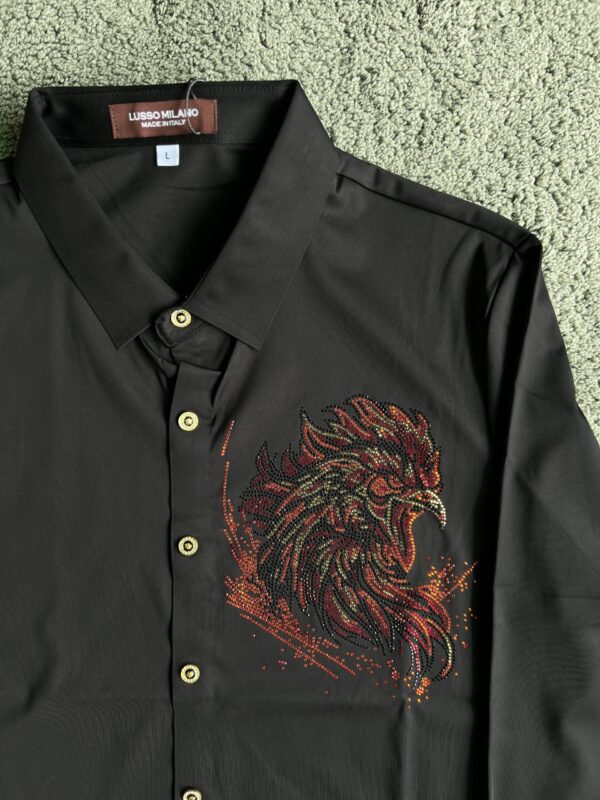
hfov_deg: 53.1
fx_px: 601
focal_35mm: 26
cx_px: 300
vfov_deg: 67.3
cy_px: 400
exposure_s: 1/100
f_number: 1.5
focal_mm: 5.7
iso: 50
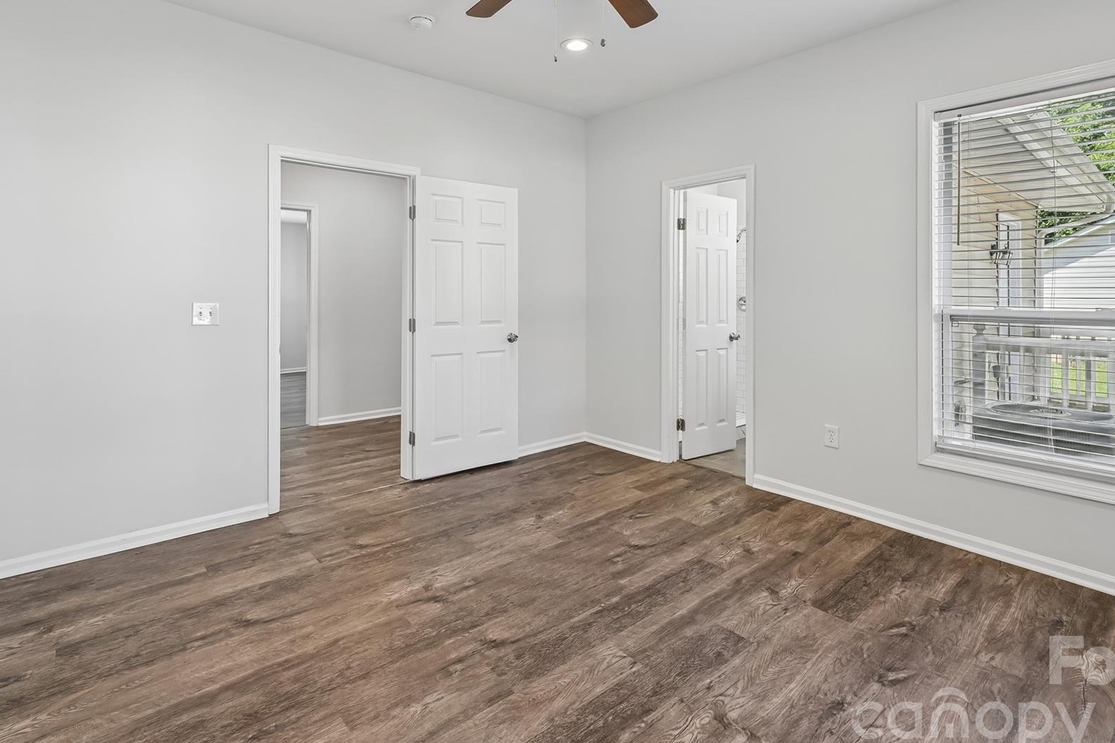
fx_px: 557
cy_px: 296
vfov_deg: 66.7
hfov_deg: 90.0
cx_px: 556
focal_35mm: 18
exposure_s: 1/15
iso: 160
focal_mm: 14
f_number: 8
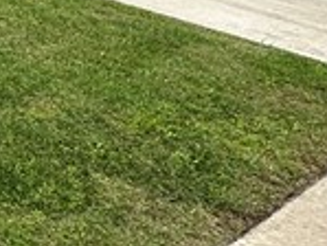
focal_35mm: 96
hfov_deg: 16.6
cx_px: -283
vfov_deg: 14.8
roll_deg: -0.9
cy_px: -66
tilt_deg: -6.1
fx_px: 908
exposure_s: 1/1171
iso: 50
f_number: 2.2
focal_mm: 2.22
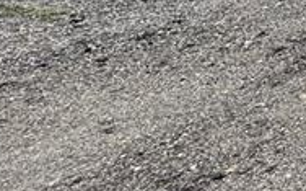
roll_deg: +0.5
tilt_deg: -2.7
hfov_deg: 15.1
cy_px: -184
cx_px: 731
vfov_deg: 13.8
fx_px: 675
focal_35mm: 81
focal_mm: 2.22
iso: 50
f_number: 2.2
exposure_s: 1/2415
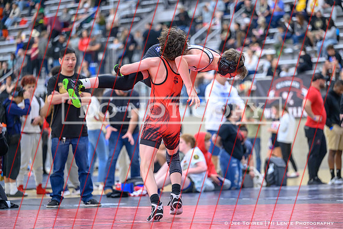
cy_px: 114
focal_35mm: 135
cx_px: 172
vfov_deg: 10.2
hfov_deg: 15.2
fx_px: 1286
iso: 4000
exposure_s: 1/800
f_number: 2.8
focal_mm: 135
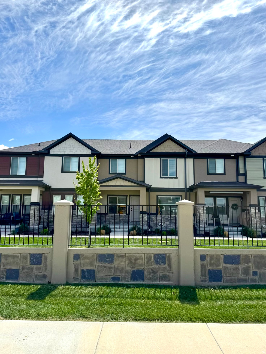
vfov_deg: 71.6
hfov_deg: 56.8
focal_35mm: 24
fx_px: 246
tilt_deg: +7.7
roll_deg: +0.2
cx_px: 133
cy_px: 177
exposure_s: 1/7937
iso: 80
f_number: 1.78
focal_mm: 6.76
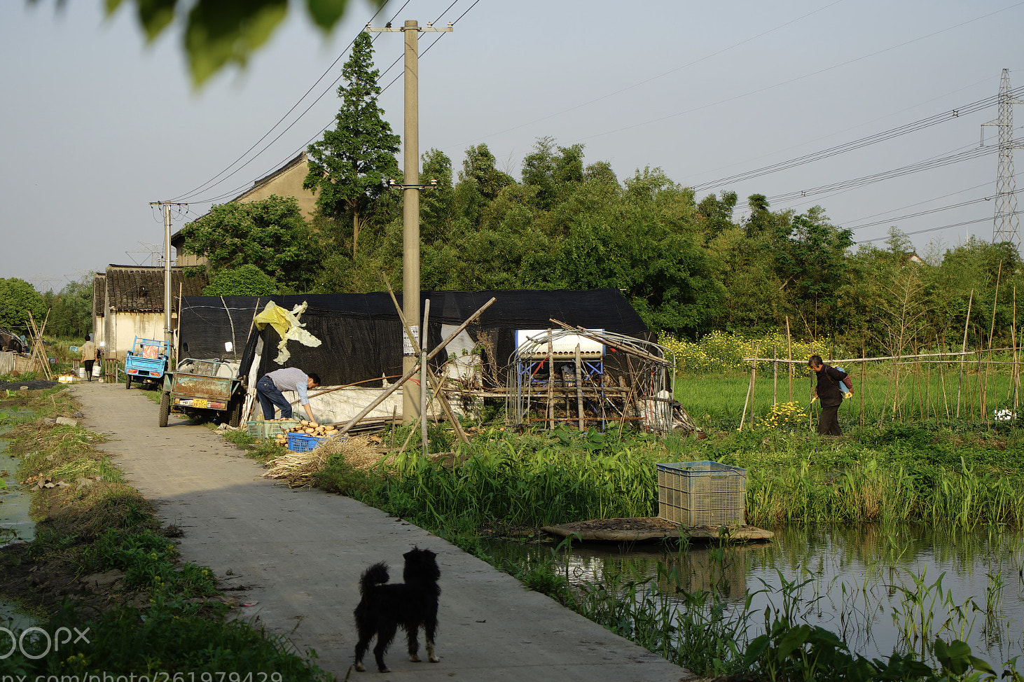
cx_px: 476
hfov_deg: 34.5
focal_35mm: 58
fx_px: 1649
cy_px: 362
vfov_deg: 23.4
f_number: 4.5
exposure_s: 1/250
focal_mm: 53
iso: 50
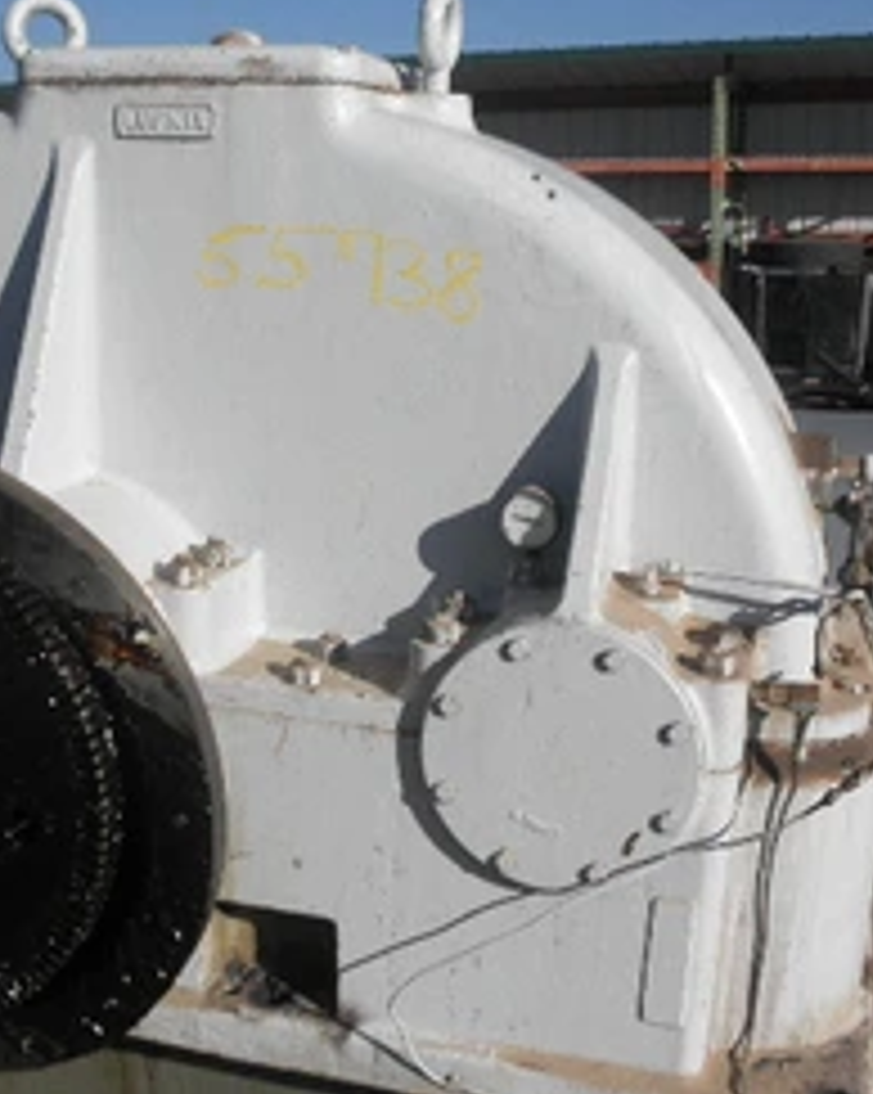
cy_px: 603
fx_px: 1455
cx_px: 374
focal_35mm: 45
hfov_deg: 33.3
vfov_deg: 41.1
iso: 64
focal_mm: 5
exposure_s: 1/200
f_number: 8.5
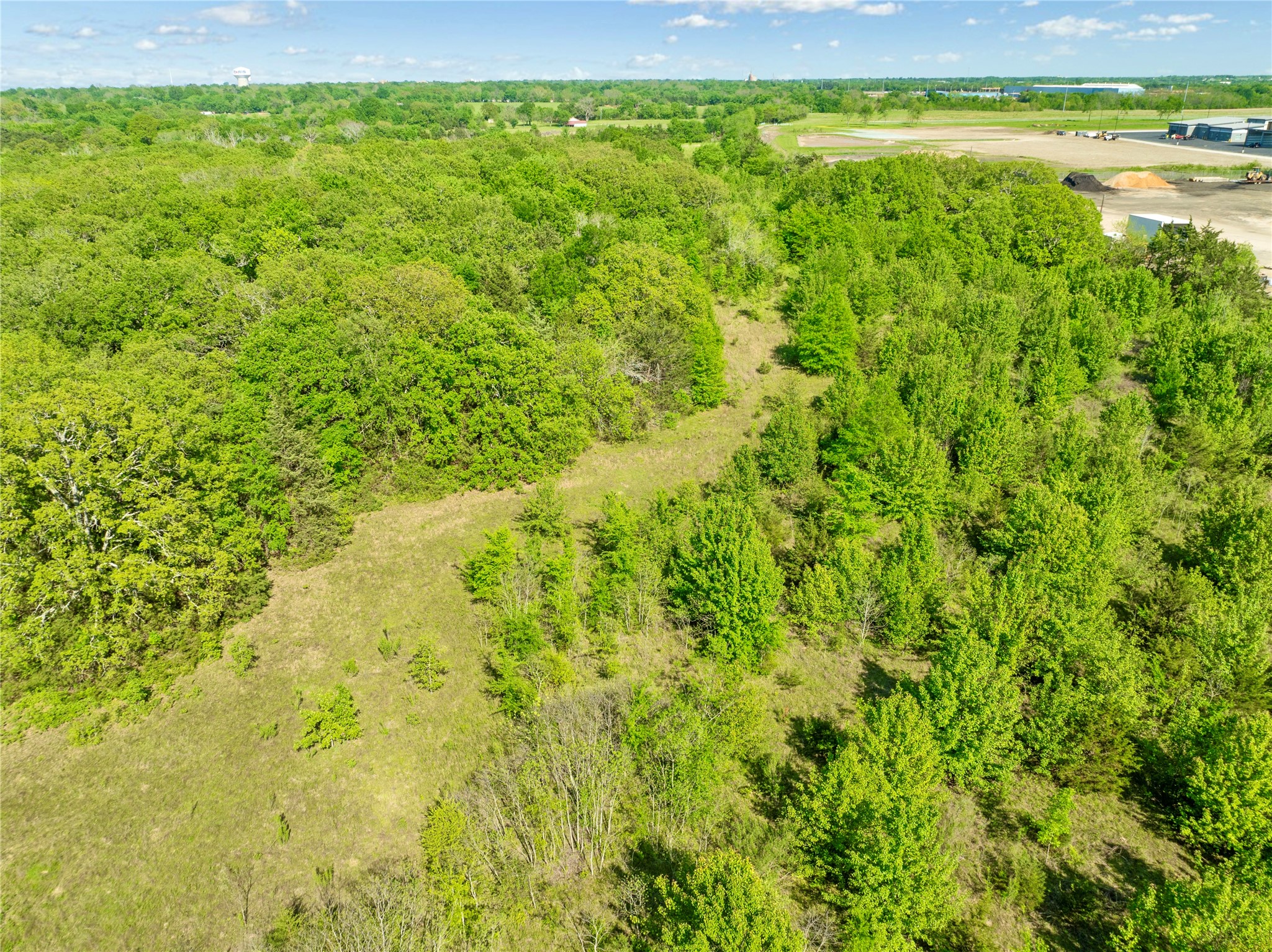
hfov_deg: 71.6
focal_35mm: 24
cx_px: 636
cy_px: 476
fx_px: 881
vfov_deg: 56.8
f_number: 2.8
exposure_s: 1/640
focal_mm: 12.29
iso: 100
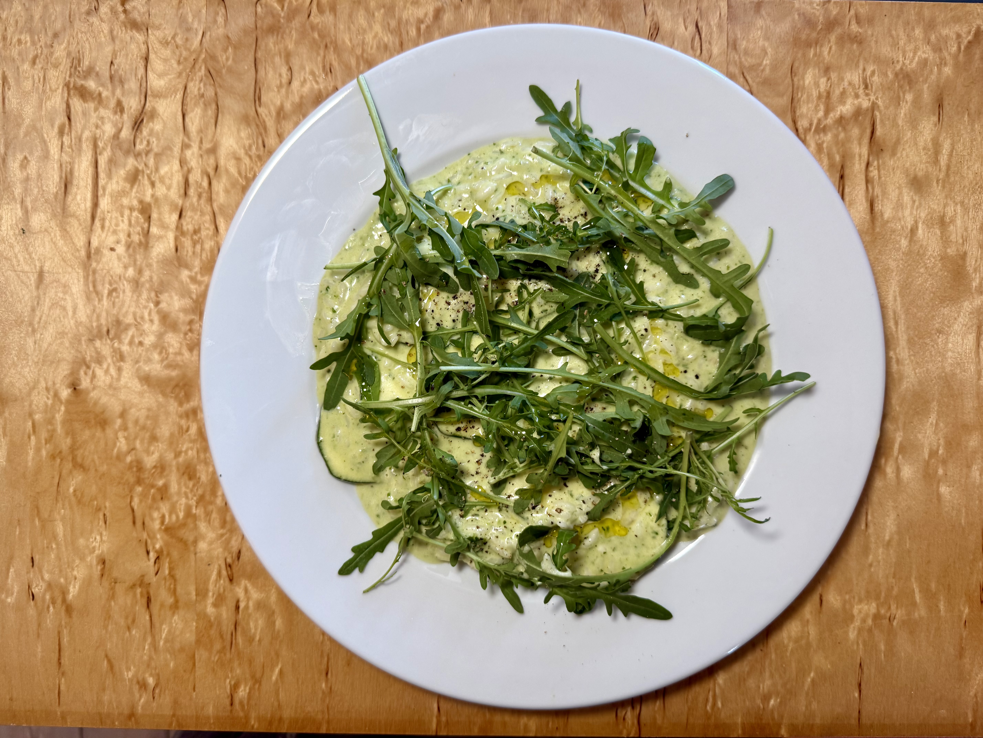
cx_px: 492
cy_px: 369
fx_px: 682
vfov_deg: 56.8
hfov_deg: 71.6
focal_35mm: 24
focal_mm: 6.76
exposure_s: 1/100
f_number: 1.78
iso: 160
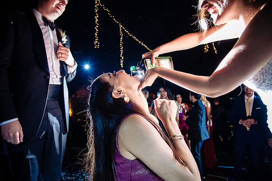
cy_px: 90
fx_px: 181
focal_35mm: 24
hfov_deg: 73.7
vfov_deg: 53.2
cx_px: 136
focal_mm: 24
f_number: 5.6
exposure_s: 1/100
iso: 2000
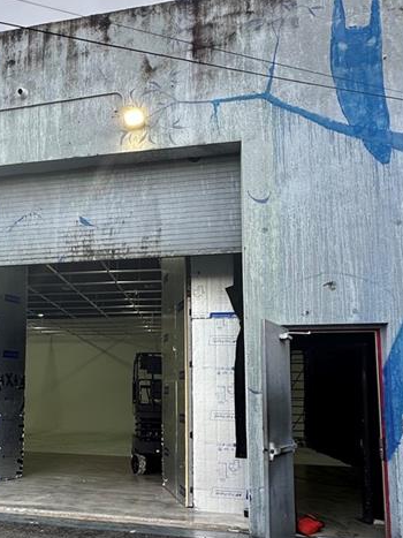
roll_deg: -1.5
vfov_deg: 50.8
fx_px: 559
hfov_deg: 37.2
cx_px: 44
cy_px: 338
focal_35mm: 36
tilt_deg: +7.3
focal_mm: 2.22
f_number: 2.2
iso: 50
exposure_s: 1/99
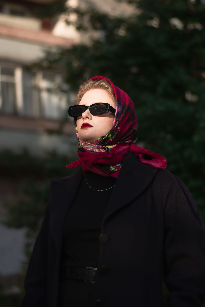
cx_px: 102
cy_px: 154
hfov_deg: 18.2
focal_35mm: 75
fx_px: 641
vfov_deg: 27.0
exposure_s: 1/2000
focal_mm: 50
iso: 100
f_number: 2.2
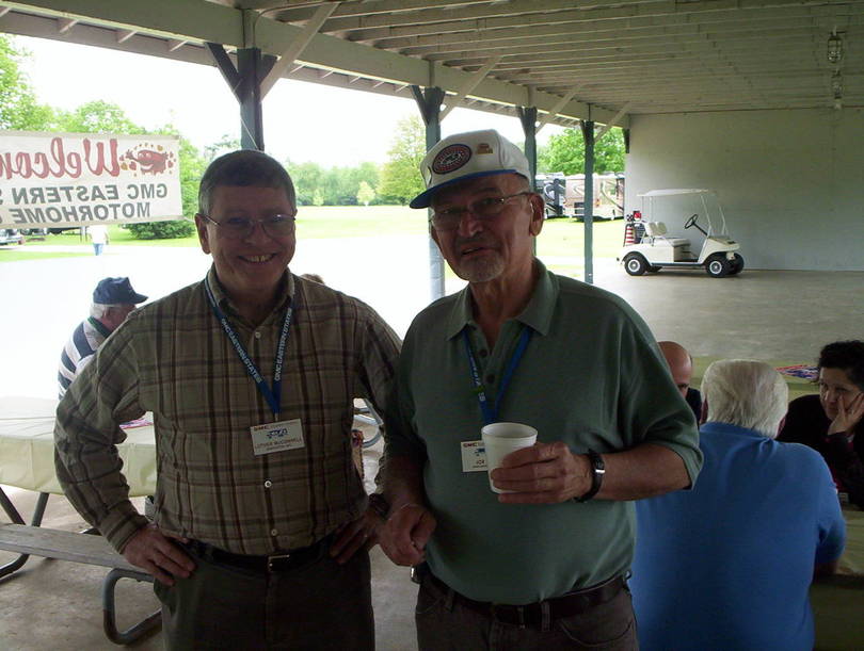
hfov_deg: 48.9
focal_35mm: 38
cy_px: 326
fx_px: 950
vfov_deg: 37.8
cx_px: 432
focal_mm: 4.99
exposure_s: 1/87.6
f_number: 4.5
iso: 100
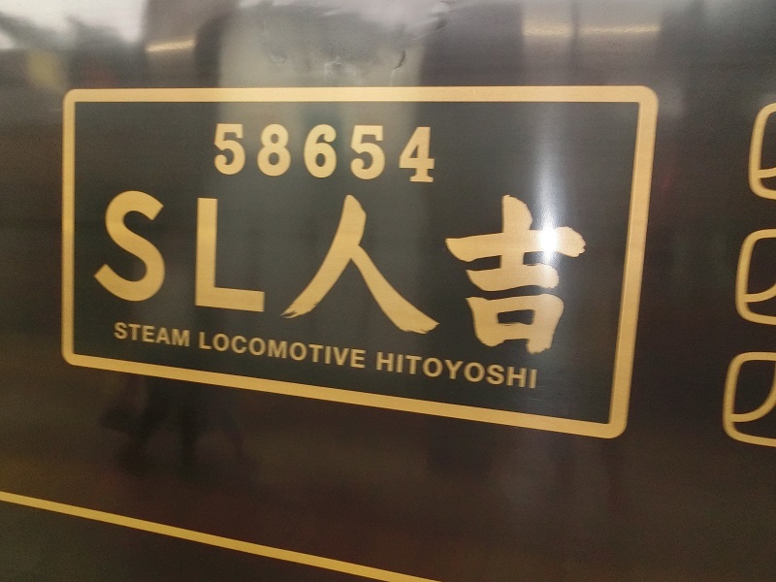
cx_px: 388
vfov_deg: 54.9
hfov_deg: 69.4
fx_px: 560
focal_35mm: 25
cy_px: 291
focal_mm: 4.5
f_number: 3.5
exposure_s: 1/40
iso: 400
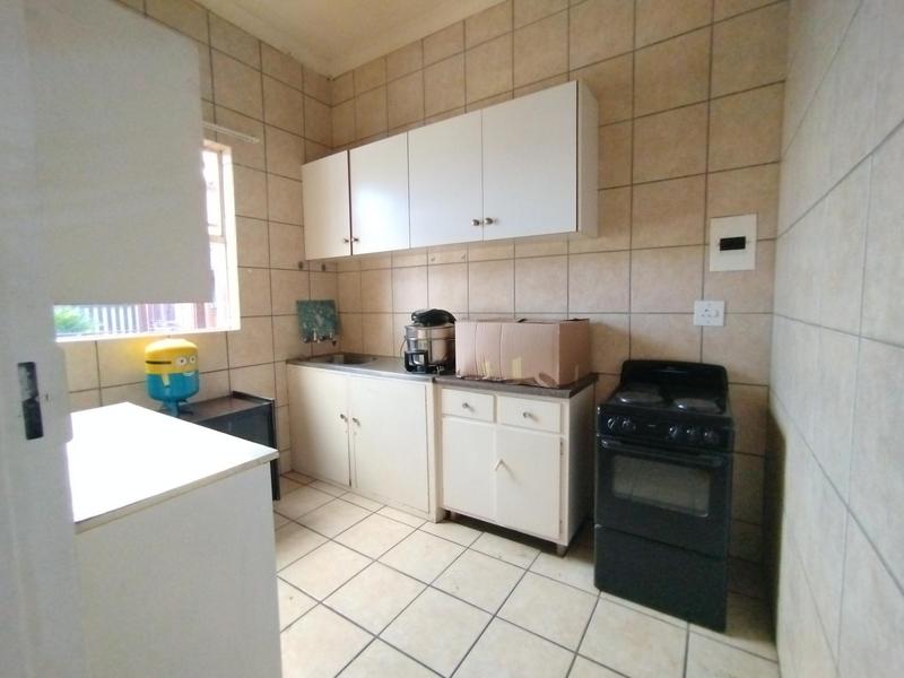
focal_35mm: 15
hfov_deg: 98.2
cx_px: 452
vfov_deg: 81.7
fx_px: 392
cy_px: 339
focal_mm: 1.65
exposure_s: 1/33
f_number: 2.2
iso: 250
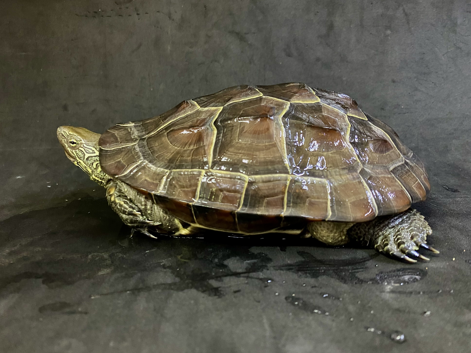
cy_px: 183
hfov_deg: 65.3
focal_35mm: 27
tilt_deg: -15.3
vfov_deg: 51.3
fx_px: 367
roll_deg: +0.0
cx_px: 229
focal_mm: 4.25
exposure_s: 1/25
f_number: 1.8
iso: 1000
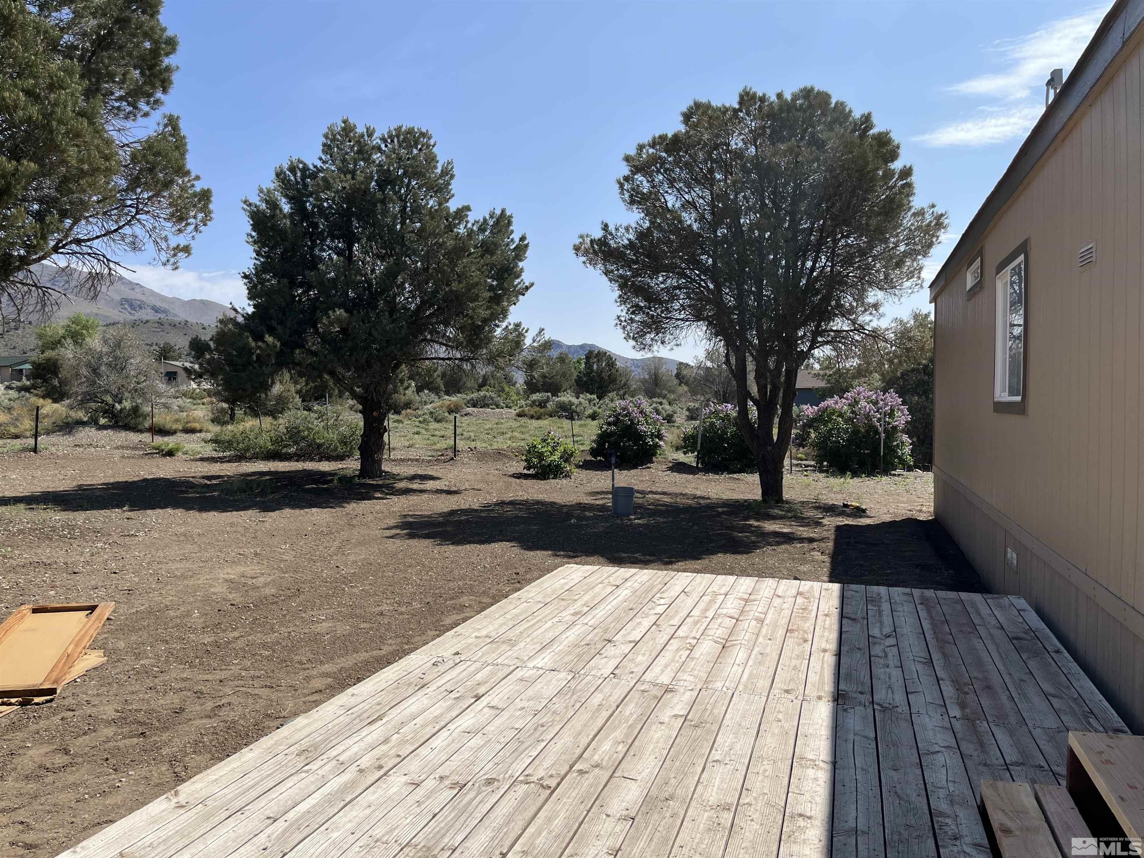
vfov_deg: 53.1
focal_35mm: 26
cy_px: 429
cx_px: 572
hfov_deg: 67.3
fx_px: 859
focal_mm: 5.1
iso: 50
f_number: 1.6
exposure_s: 1/4651
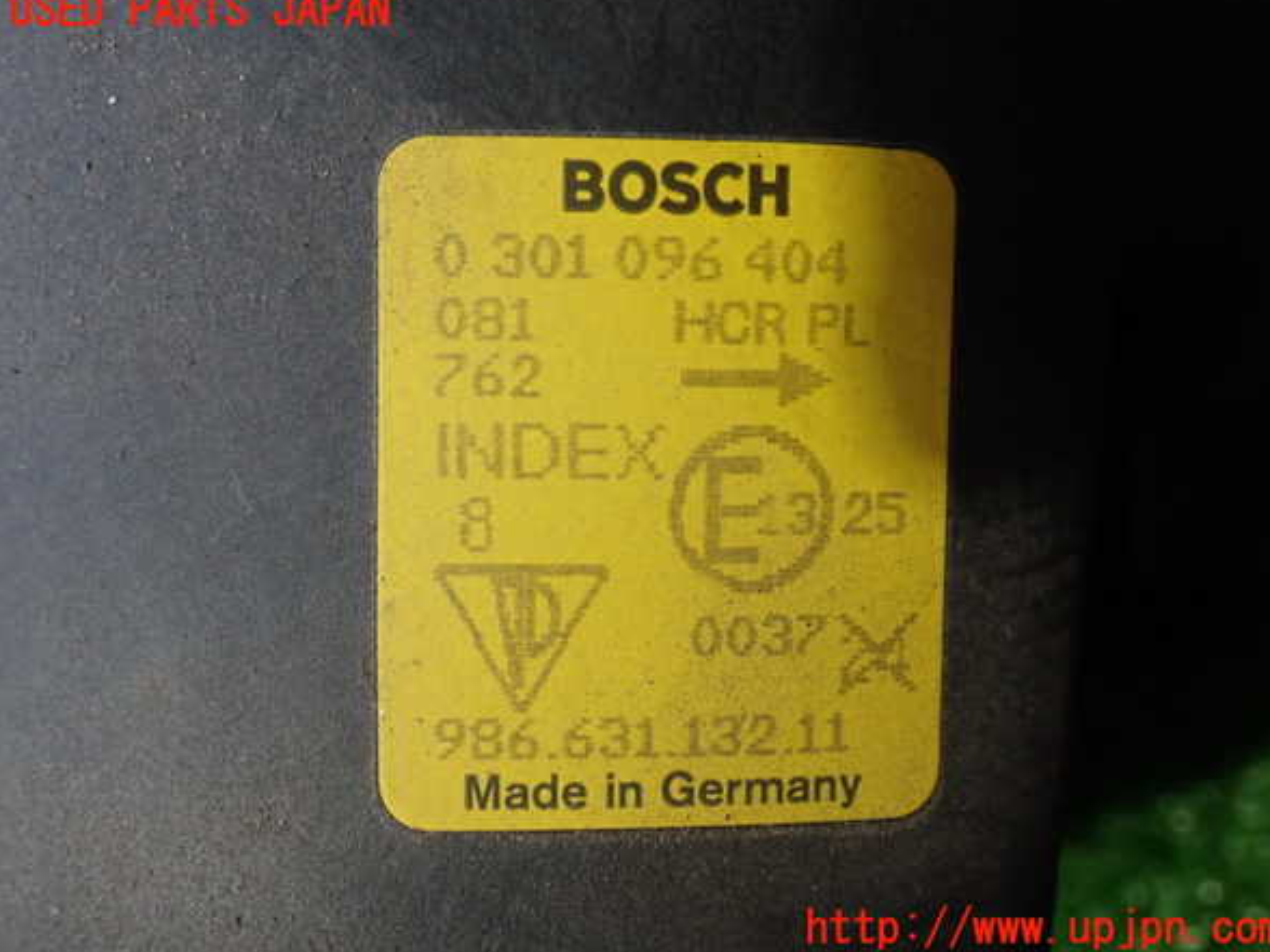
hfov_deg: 39.7
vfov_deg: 30.3
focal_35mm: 48
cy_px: 471
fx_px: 1761
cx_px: 646
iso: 500
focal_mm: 8.4
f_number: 3.1
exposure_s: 1/50
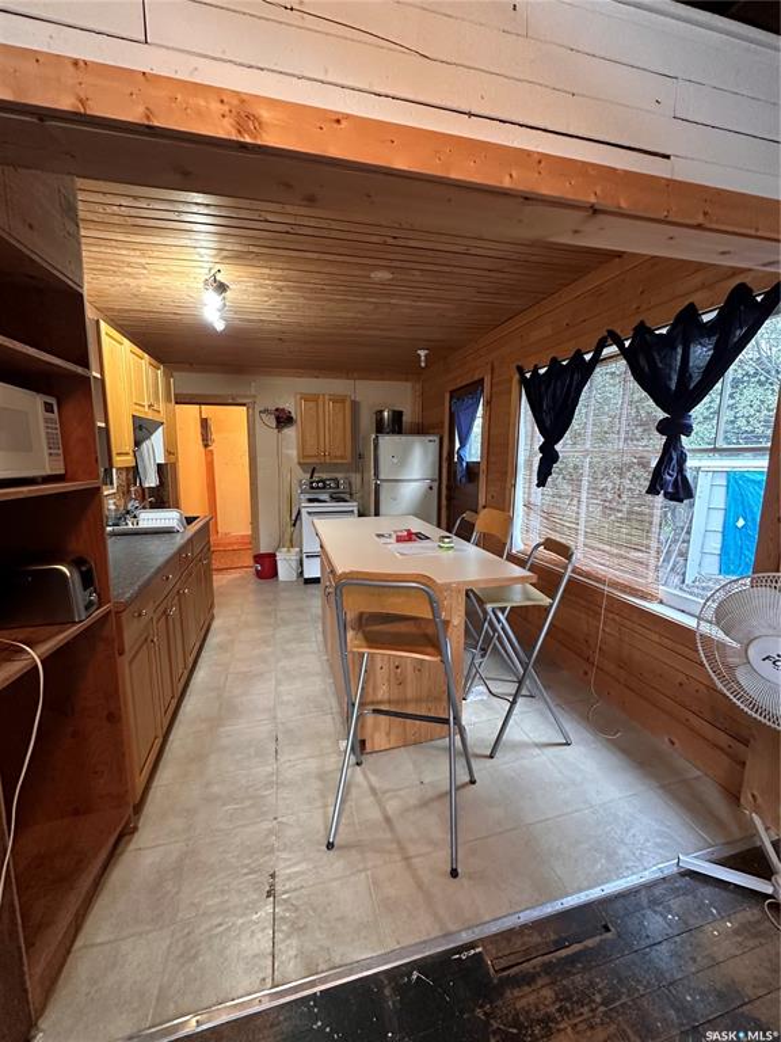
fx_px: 421
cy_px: 521
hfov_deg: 85.7
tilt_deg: -9.0
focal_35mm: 14
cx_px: 390
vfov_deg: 102.1
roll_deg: -1.4
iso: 500
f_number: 2.2
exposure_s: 1/60
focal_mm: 2.22
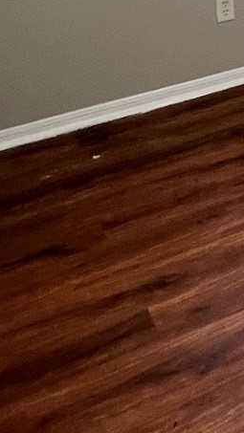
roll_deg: +1.2
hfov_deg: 15.7
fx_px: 736
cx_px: 458
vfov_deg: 28.1
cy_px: -102
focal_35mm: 64
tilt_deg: -12.6
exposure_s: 1/60
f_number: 1.8
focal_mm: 1.57
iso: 200
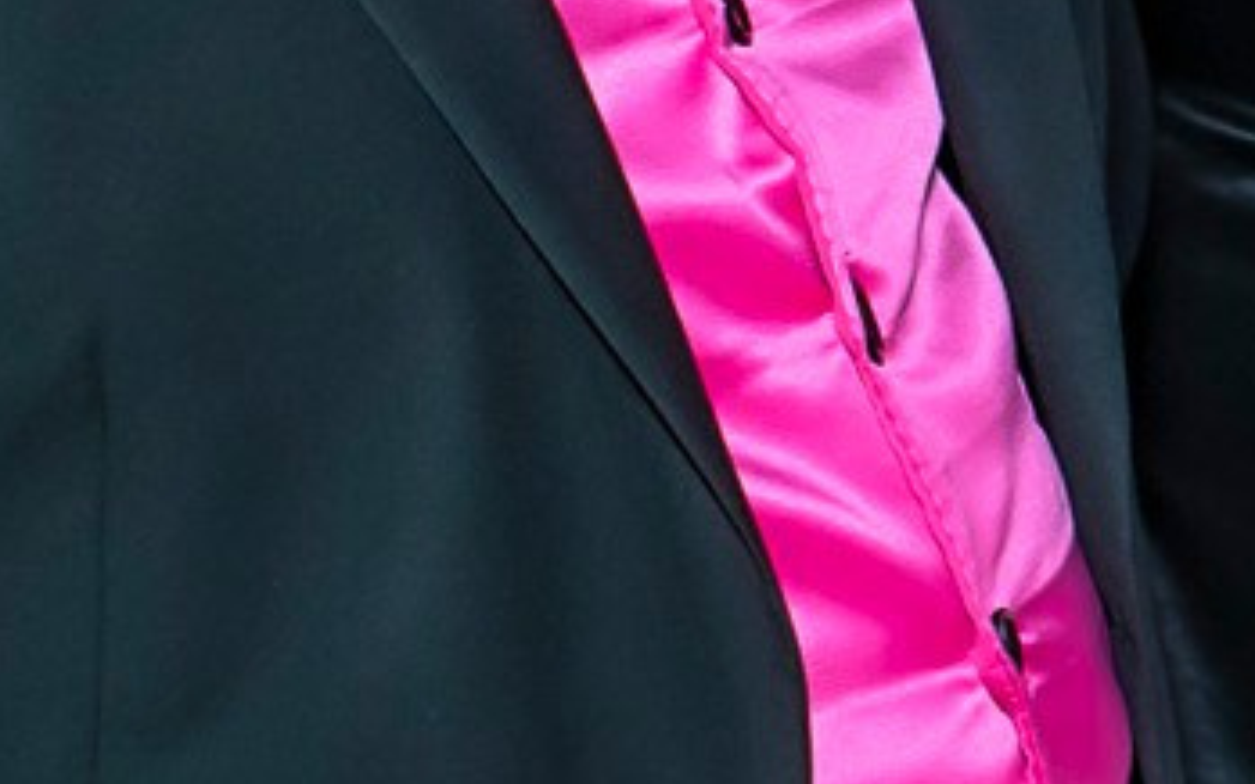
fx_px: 10396
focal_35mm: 304
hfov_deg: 6.6
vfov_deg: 4.2
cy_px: -1476
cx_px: 2747
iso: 800
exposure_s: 1/250
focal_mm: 35
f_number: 4.5
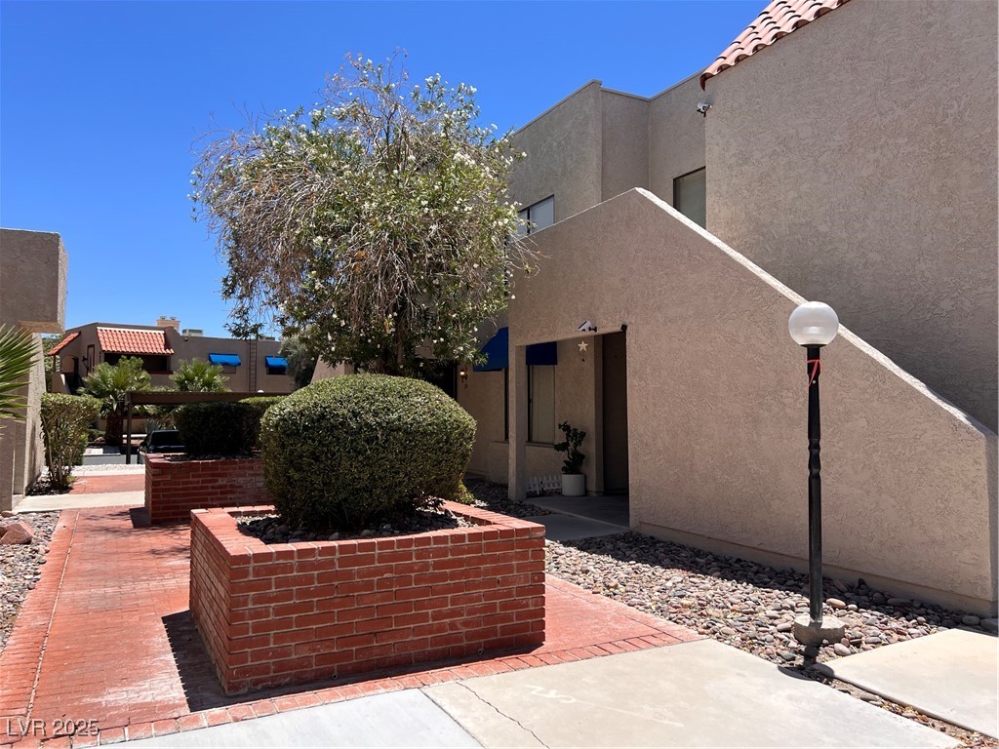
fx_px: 750
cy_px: 374
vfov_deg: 53.1
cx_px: 500
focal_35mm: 26
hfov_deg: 67.3
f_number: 1.5
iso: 50
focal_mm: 5.7
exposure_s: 1/3257
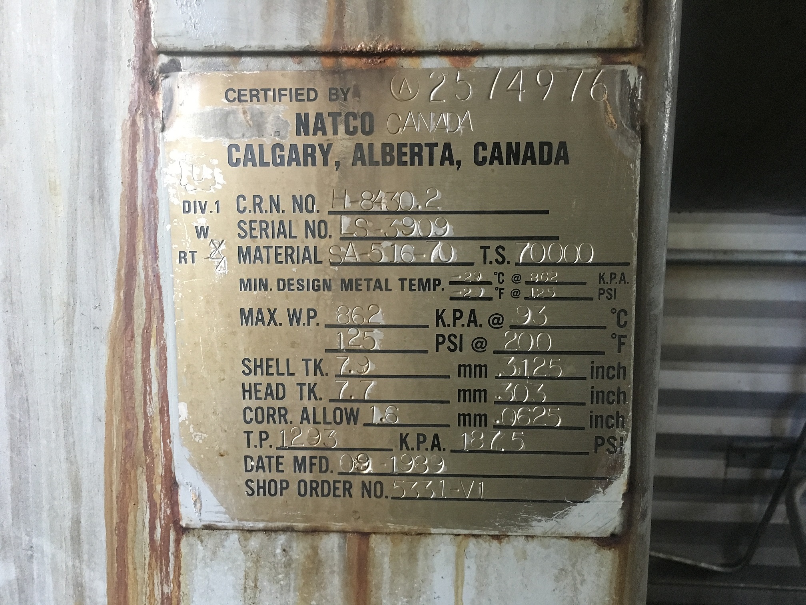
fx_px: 675
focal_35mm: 29
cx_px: 403
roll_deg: +0.1
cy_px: 302
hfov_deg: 61.7
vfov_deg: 48.2
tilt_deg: -9.4
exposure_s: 1/30
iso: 160
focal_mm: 4.15
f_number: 2.2
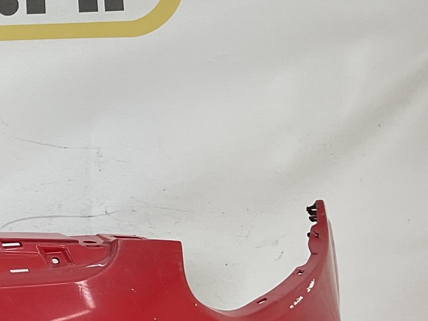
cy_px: 305
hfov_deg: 18.3
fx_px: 1149
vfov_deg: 15.6
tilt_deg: -7.4
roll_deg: -0.7
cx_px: -251
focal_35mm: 93
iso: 16
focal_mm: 3
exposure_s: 1/165
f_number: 1.8
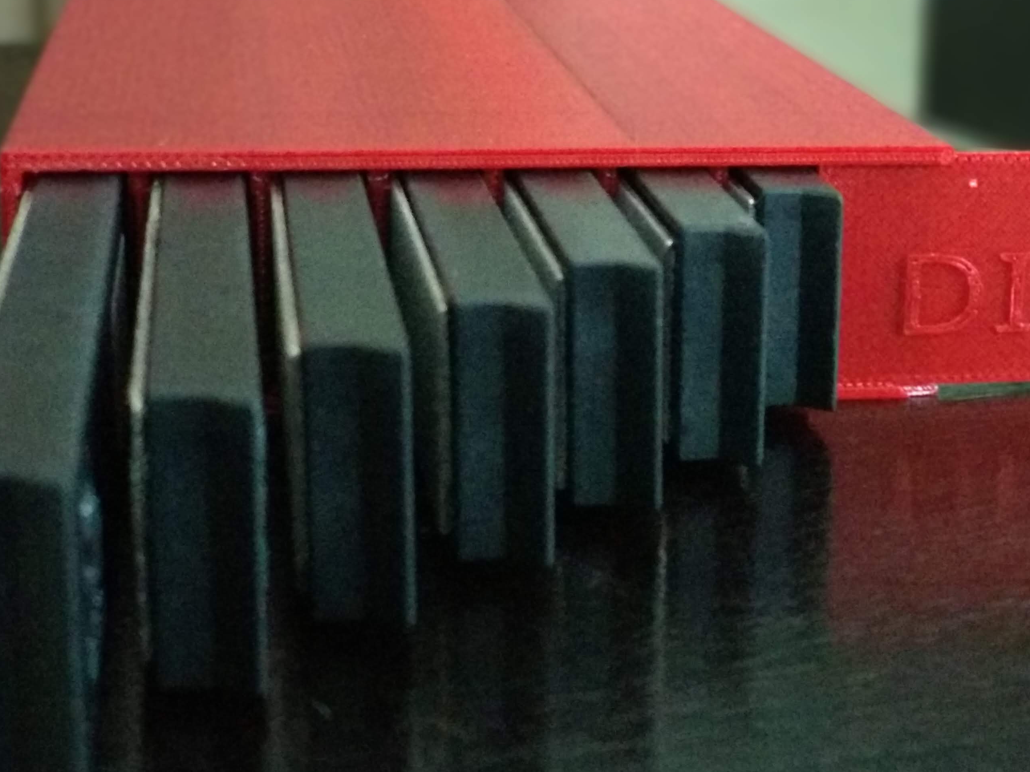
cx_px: 762
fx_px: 2410
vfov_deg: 18.2
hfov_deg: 23.9
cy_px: 320
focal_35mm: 81
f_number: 2.6
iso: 3200
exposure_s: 1/33
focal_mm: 5.99
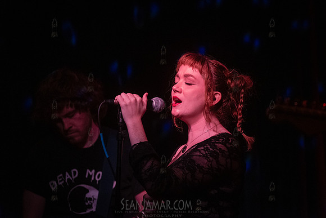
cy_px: 95
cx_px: 171
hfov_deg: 11.8
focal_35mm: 174
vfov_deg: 7.9
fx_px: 1579
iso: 8000
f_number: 4
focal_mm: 155
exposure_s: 1/320
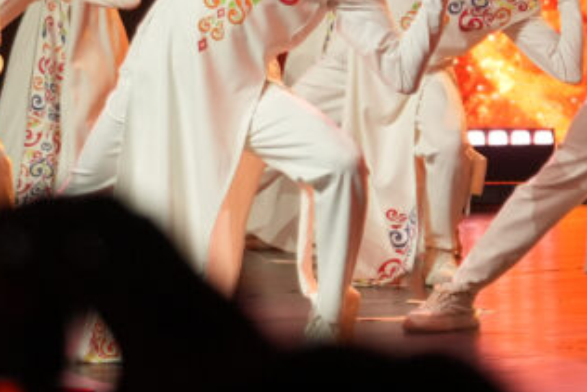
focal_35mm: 304
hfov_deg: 6.7
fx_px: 4959
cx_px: -351
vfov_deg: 4.5
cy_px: -130
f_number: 2.8
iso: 1600
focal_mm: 60
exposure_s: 1/250
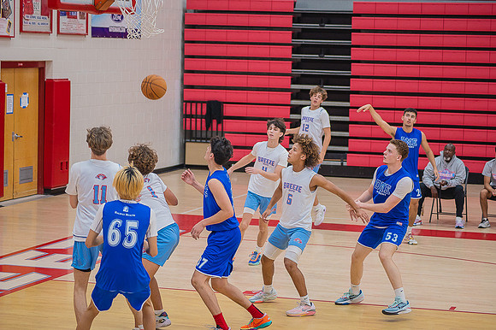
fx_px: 1404
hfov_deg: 20.0
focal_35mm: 102
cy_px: 165
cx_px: 248
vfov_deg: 13.4
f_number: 4.8
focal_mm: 102
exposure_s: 1/250
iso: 1000
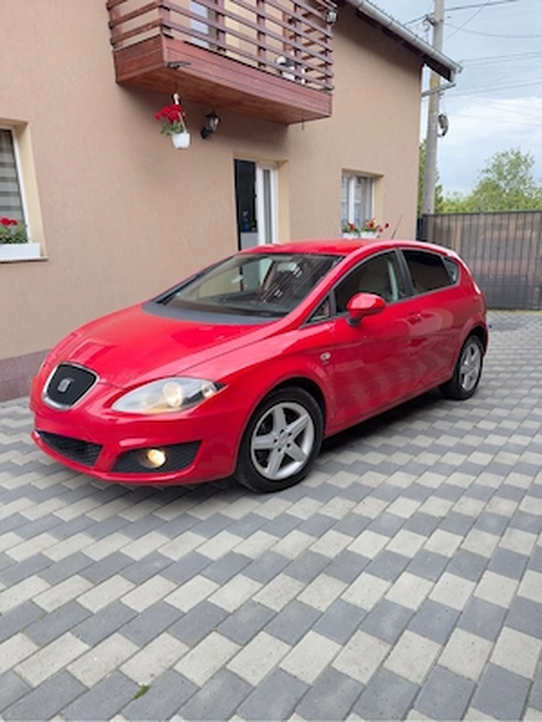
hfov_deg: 56.8
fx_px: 501
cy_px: 361
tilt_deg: -13.9
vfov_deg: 71.6
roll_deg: +1.6
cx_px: 271
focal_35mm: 24
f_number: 1.78
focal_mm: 6.76
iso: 160
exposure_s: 1/239
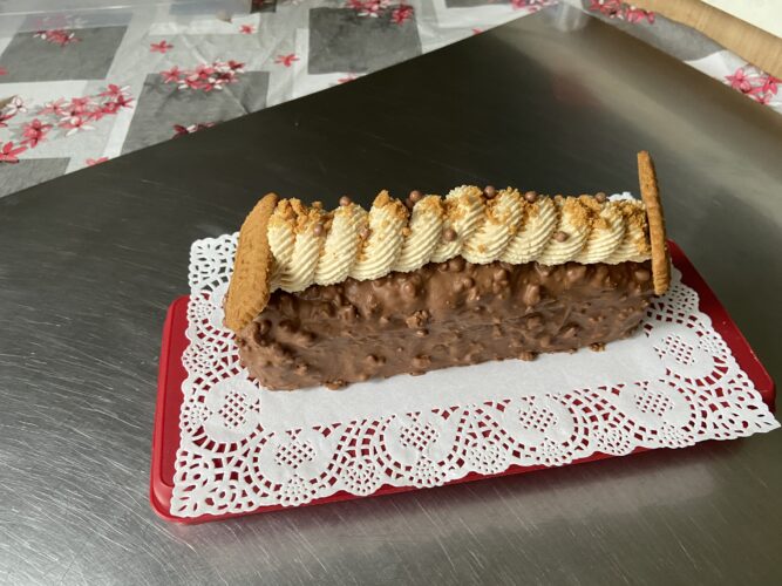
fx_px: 587
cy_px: 293
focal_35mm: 26
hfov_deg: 67.3
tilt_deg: -49.8
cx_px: 391
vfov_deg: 53.0
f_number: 1.8
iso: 250
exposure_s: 1/60
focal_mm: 4.25
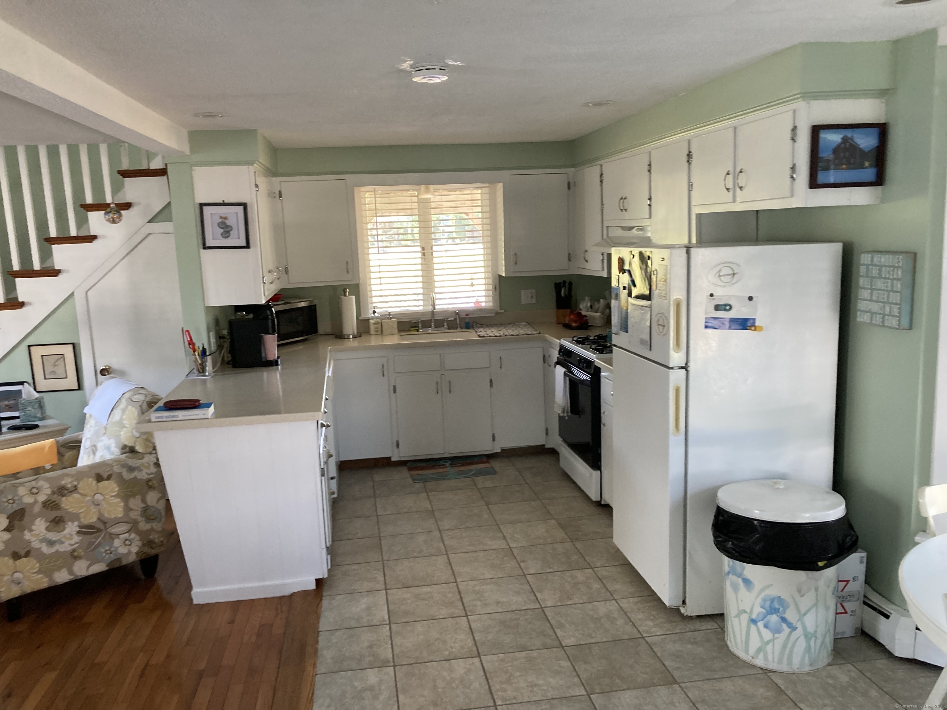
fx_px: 766
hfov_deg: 63.4
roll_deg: +2.1
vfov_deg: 49.7
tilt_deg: -9.0
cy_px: 355
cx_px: 474
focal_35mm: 28
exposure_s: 1/60
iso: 200
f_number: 1.8
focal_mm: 3.99
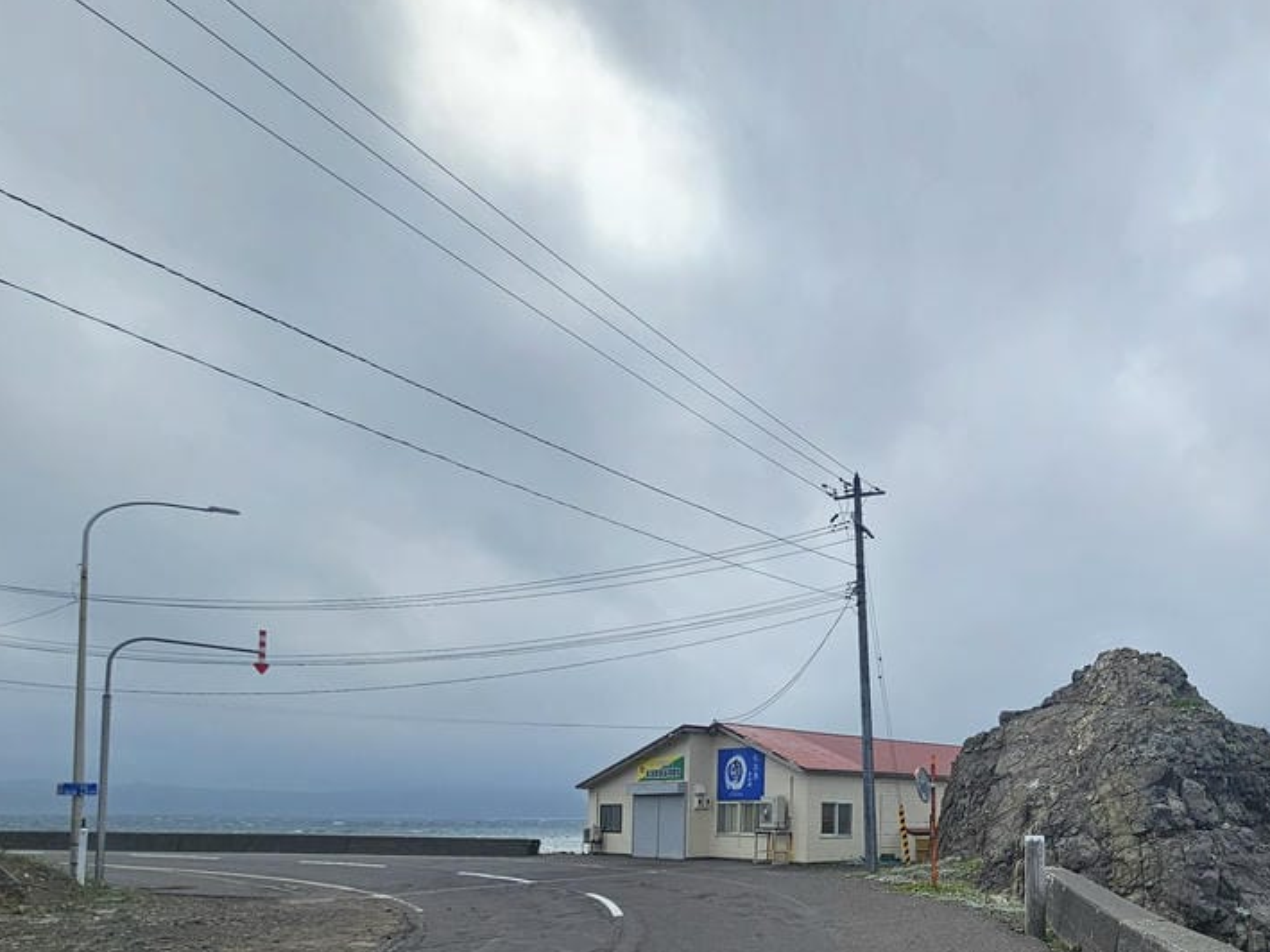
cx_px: 1039
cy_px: 796
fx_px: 807
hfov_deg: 68.1
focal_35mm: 22
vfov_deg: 55.6
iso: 50
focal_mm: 2.2
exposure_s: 1/4010
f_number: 2.2
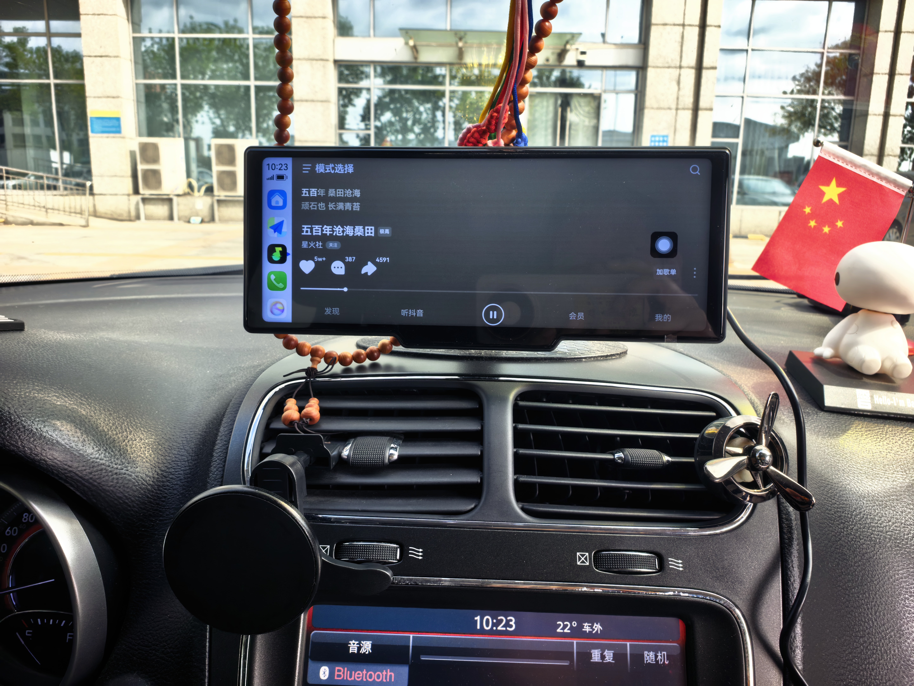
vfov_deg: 56.8
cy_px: 343
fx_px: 634
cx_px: 457
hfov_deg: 71.6
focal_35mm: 24
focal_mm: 5.75
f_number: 4
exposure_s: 1/100
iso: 100
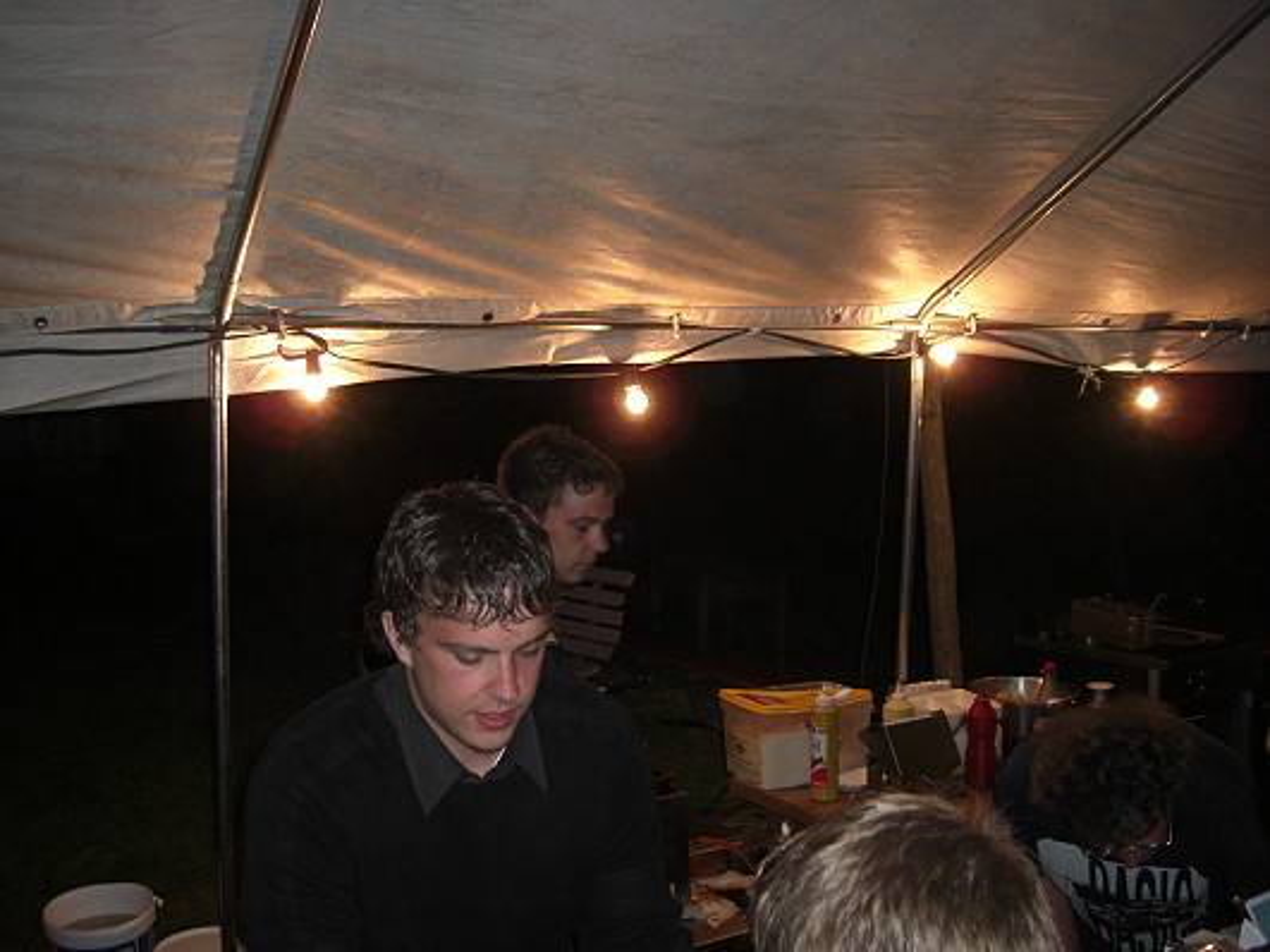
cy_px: 476
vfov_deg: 37.7
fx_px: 1394
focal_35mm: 38
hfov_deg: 49.0
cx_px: 635
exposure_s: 1/60
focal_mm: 7.9
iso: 200
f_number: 2.8
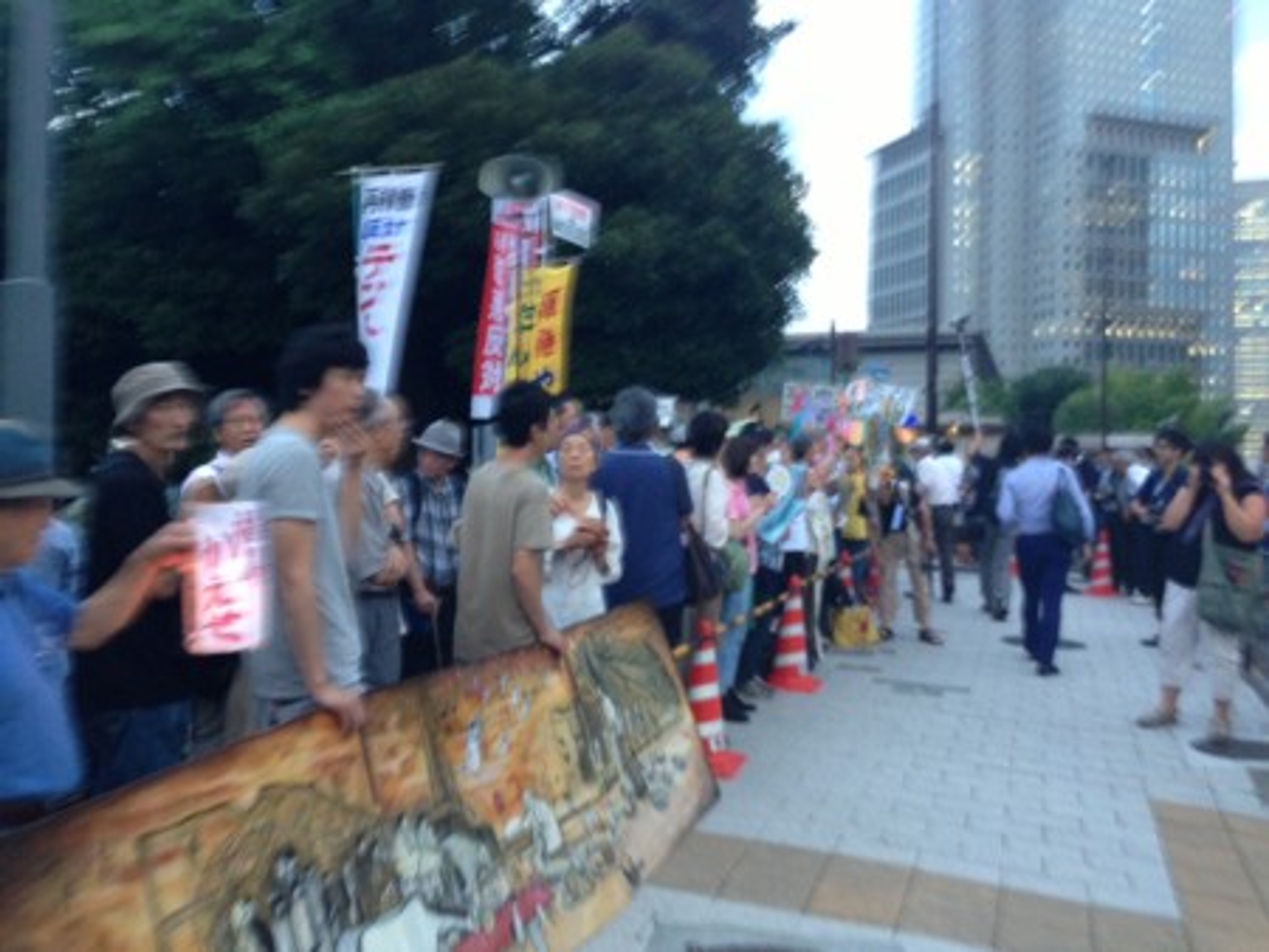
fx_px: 1210
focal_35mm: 33
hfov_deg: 55.3
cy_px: 476
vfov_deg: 43.0
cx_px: 634
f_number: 2.4
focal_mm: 4.13
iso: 160
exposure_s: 1/20
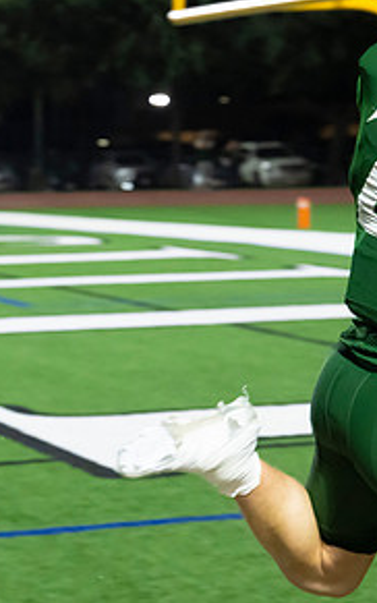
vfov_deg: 14.7
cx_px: 309
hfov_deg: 9.2
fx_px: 2333
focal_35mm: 142
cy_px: 310
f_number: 5.6
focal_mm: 70
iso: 10000
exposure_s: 1/500
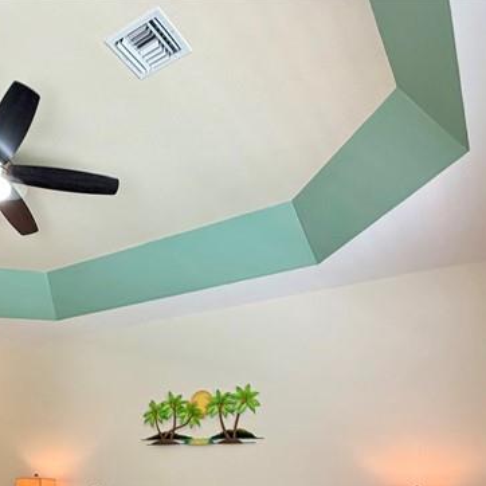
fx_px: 556
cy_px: 510
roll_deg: -2.1
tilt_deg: -1.6
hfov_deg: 44.8
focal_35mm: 35
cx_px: 95
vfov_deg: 40.1
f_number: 2.2
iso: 200
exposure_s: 1/120
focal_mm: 2.22
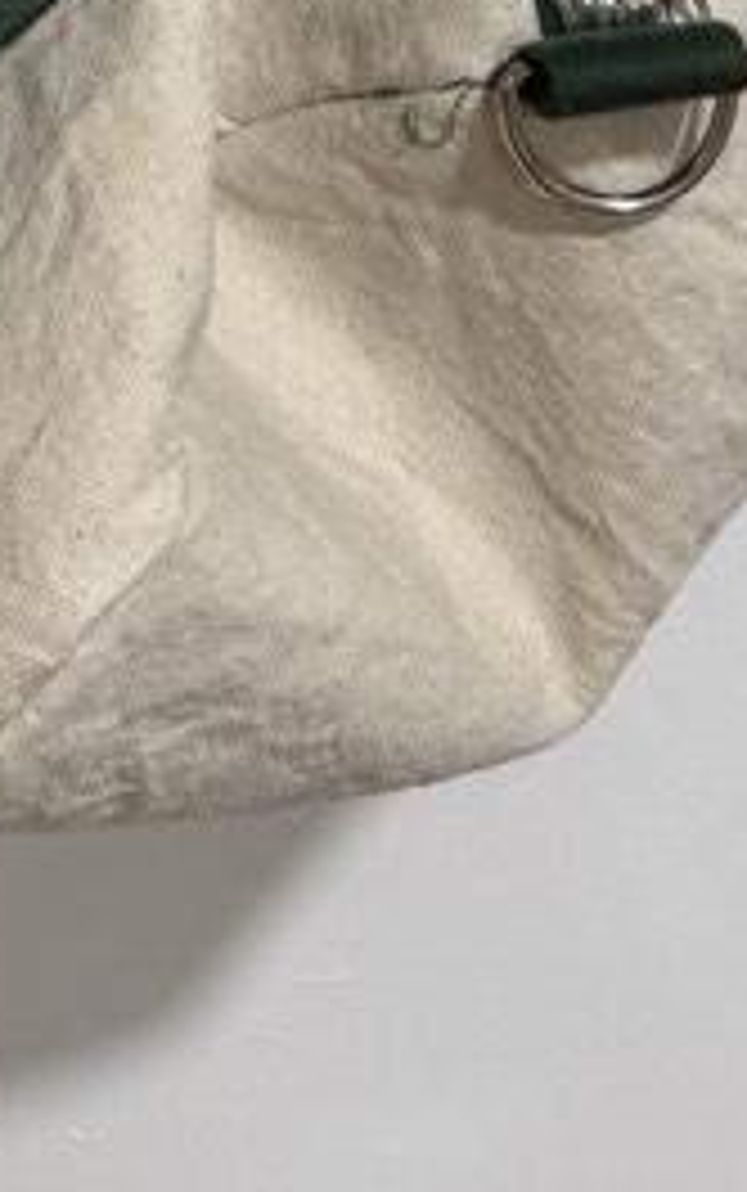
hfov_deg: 13.1
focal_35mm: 96
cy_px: -949
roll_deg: +0.2
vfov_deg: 17.5
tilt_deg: -5.4
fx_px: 3122
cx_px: -252
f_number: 1.78
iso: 160
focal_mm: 6.76
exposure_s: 1/60
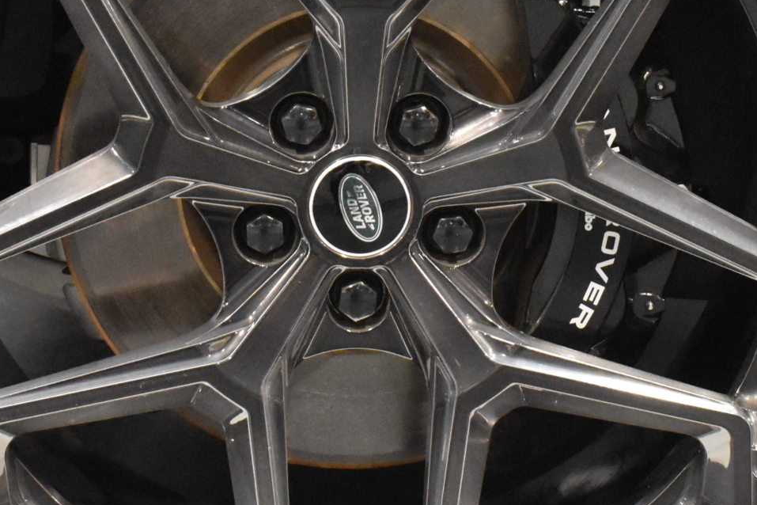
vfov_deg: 11.0
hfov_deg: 16.5
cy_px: 164
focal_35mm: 124
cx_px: 367
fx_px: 2614
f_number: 8
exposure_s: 1/50
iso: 6400
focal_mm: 31
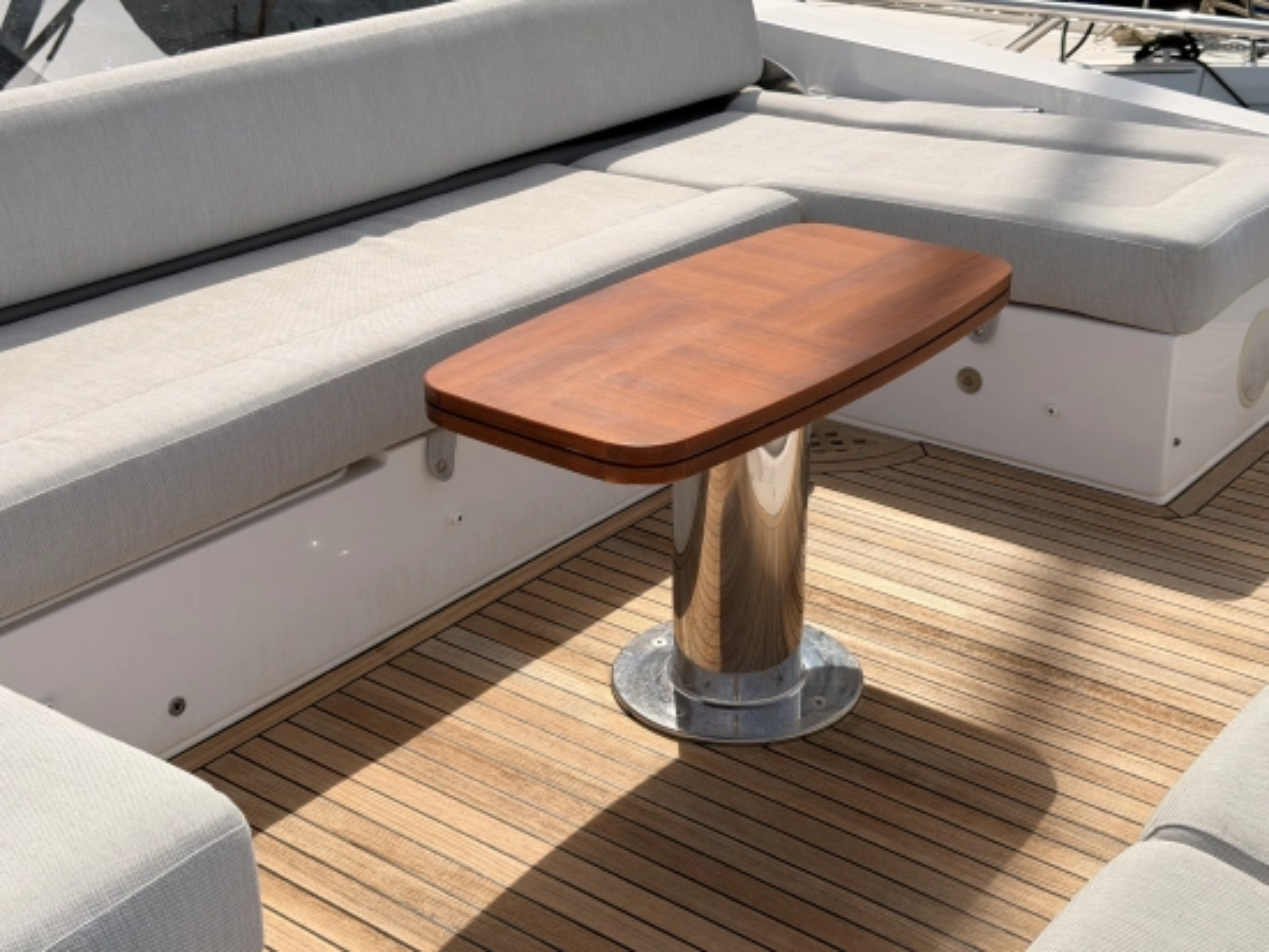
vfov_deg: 30.3
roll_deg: +2.1
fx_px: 1760
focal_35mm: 48
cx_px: 634
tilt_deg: -24.0
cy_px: 476
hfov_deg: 39.6
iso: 64
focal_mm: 6.76
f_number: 1.78
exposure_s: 1/7874
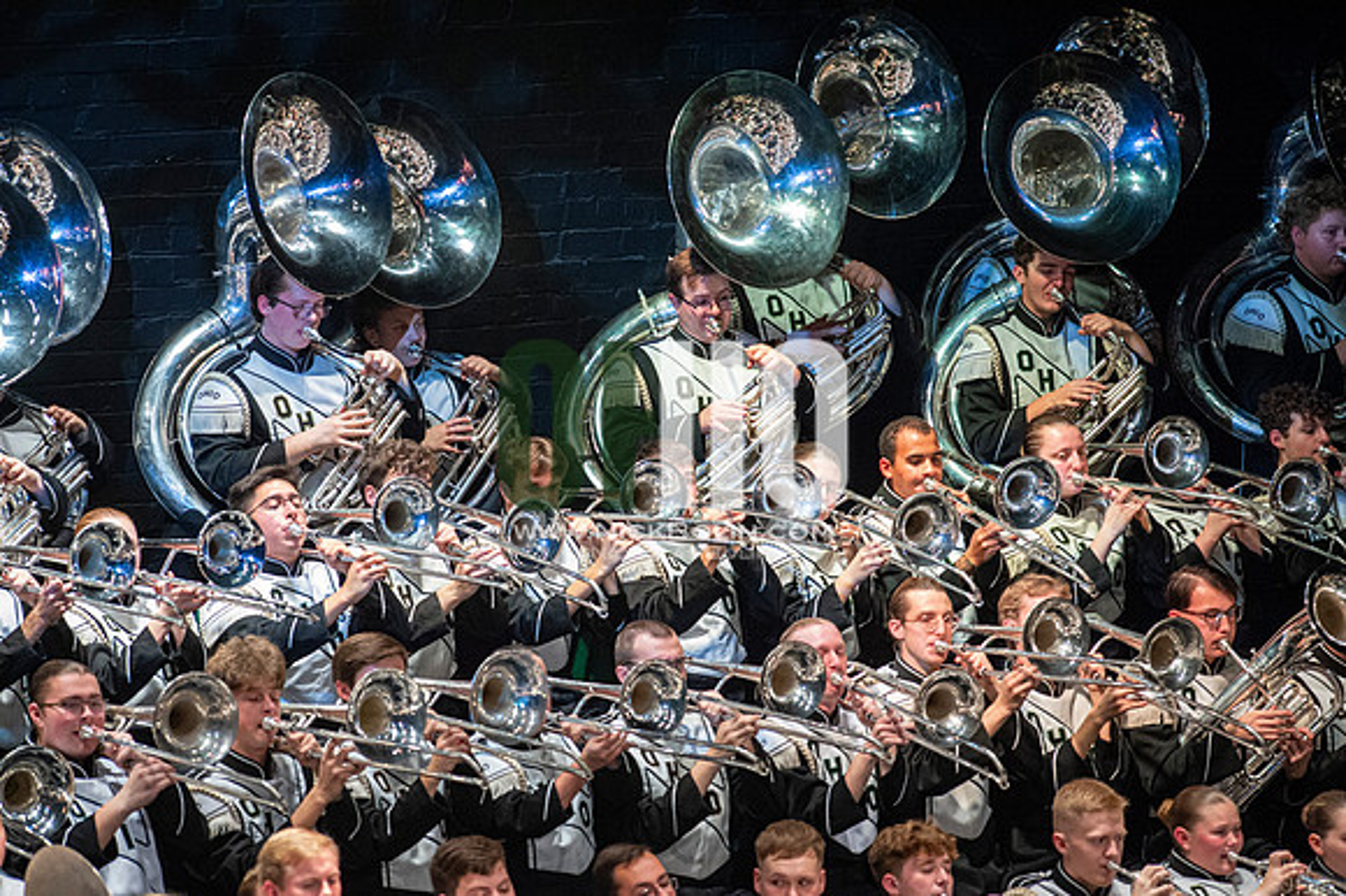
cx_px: 673
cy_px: 448
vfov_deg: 4.6
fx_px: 11210
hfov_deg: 6.9
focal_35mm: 300
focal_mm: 300
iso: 5000
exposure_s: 1/400
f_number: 5.6
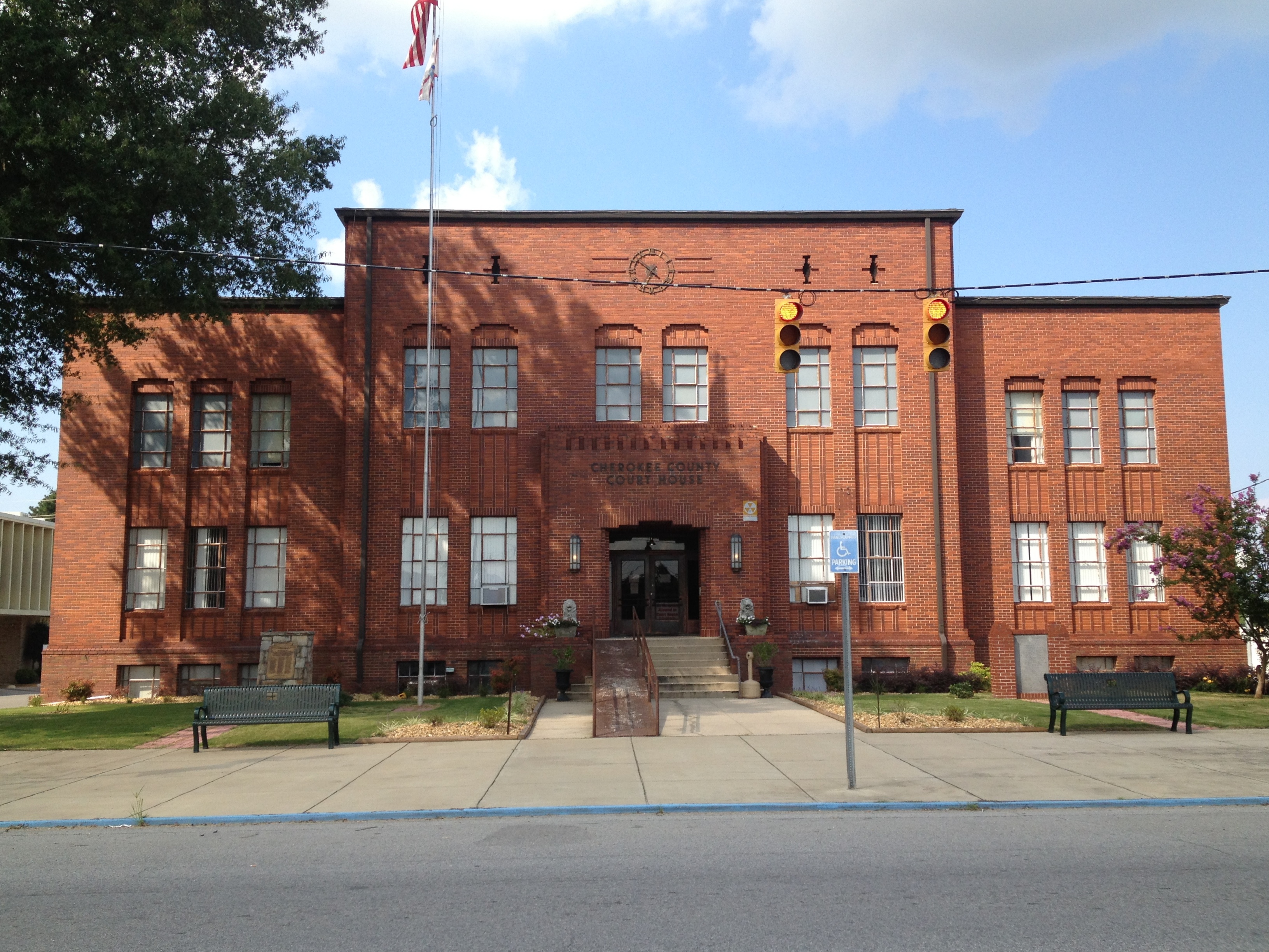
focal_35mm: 35
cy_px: 476
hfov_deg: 52.6
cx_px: 634
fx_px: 1283
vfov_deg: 40.7
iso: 50
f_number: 2.4
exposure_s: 1/905
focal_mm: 4.28
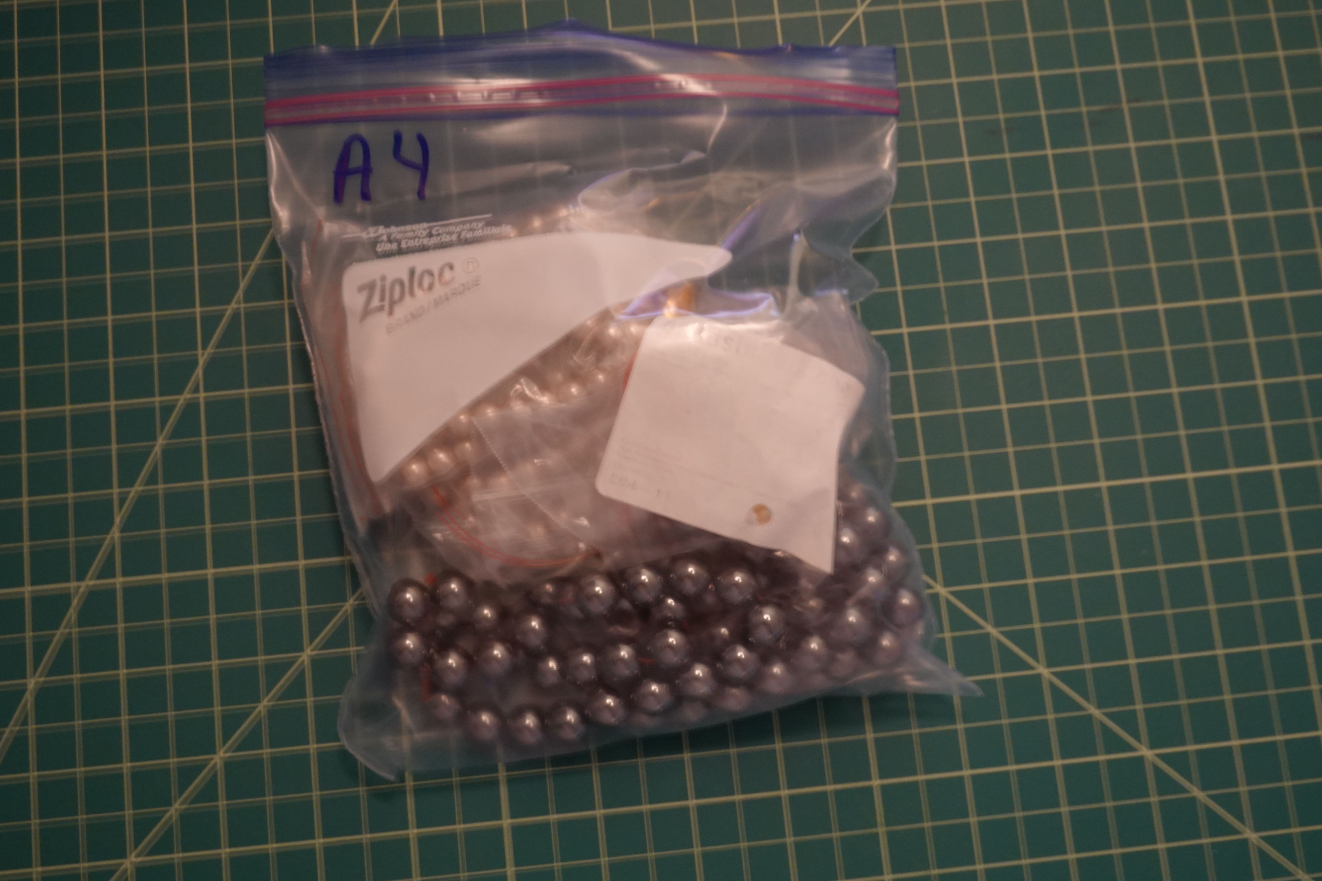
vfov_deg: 31.9
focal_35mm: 42
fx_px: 1542
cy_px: 440
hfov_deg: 46.4
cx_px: 661
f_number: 4
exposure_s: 1/8
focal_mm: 15.59
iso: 800
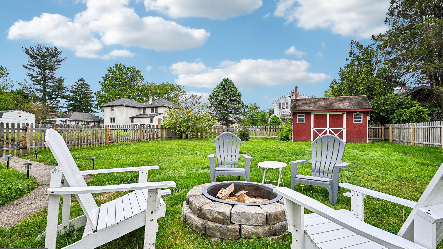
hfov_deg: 95.9
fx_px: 200
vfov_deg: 63.8
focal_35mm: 17
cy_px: 114
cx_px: 224
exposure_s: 1/250
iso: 800
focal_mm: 16
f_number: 8
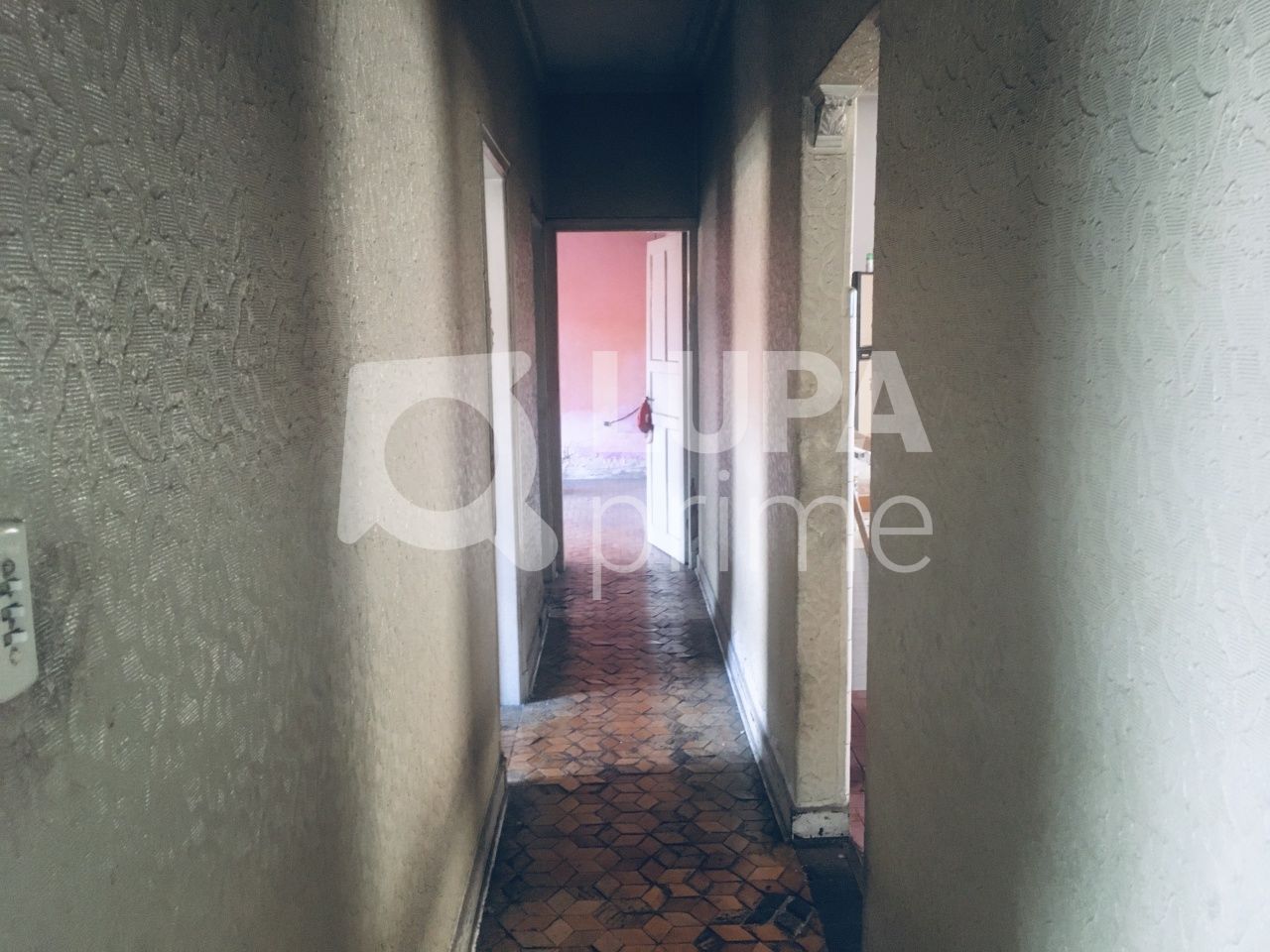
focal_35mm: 29
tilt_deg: -7.0
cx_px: 635
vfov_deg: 48.2
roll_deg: +1.6
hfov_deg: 61.7
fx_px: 1064
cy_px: 476
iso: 200
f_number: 2.2
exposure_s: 1/24
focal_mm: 4.15
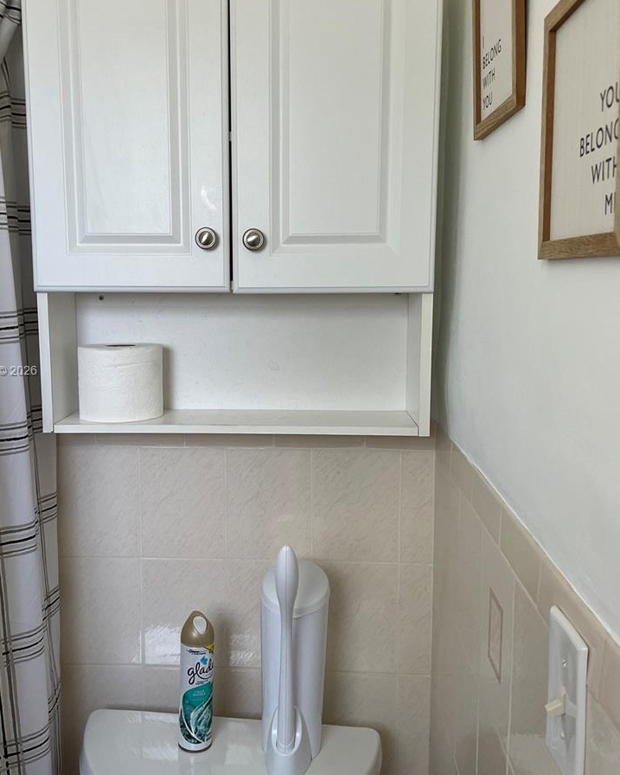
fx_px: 780
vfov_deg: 52.8
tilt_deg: -8.5
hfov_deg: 43.3
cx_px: 266
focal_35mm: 34
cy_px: 372
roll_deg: +0.5
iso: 100
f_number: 1.6
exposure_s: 1/121
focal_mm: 4.2
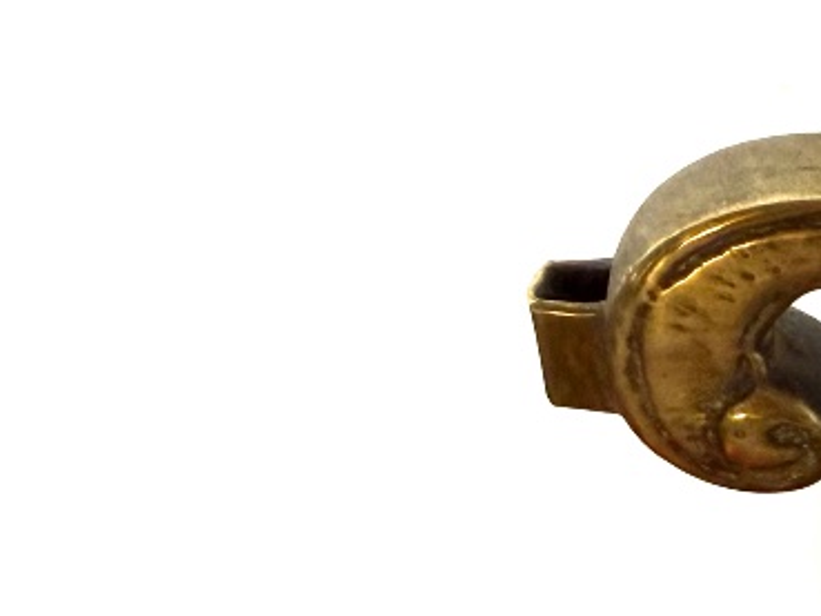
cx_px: 1284
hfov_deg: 20.7
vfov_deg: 18.3
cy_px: 658
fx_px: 1851
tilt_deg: -54.2
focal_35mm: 78
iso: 250
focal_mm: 2.22
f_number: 2.2
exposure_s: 1/121
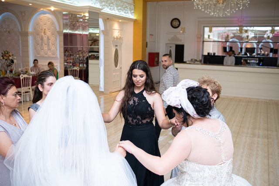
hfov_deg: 54.4
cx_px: 140
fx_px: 271
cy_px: 93
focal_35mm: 35
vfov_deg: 37.9
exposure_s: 1/125
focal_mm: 23
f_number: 2
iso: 1000
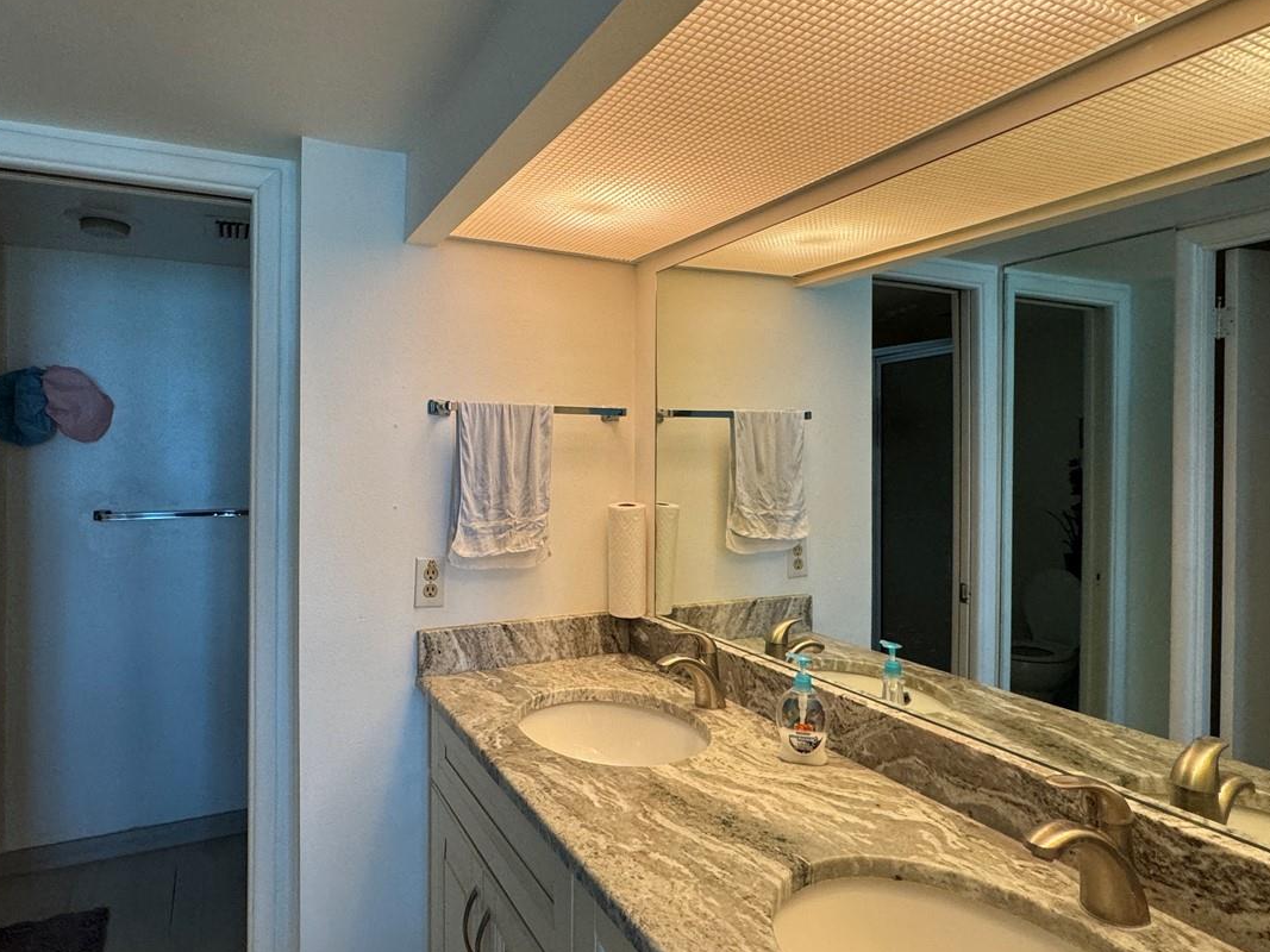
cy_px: 452
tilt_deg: -0.2
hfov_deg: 78.6
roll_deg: -0.5
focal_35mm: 21
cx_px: 555
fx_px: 770
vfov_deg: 63.4
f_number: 2.2
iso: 200
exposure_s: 1/60
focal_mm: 2.22
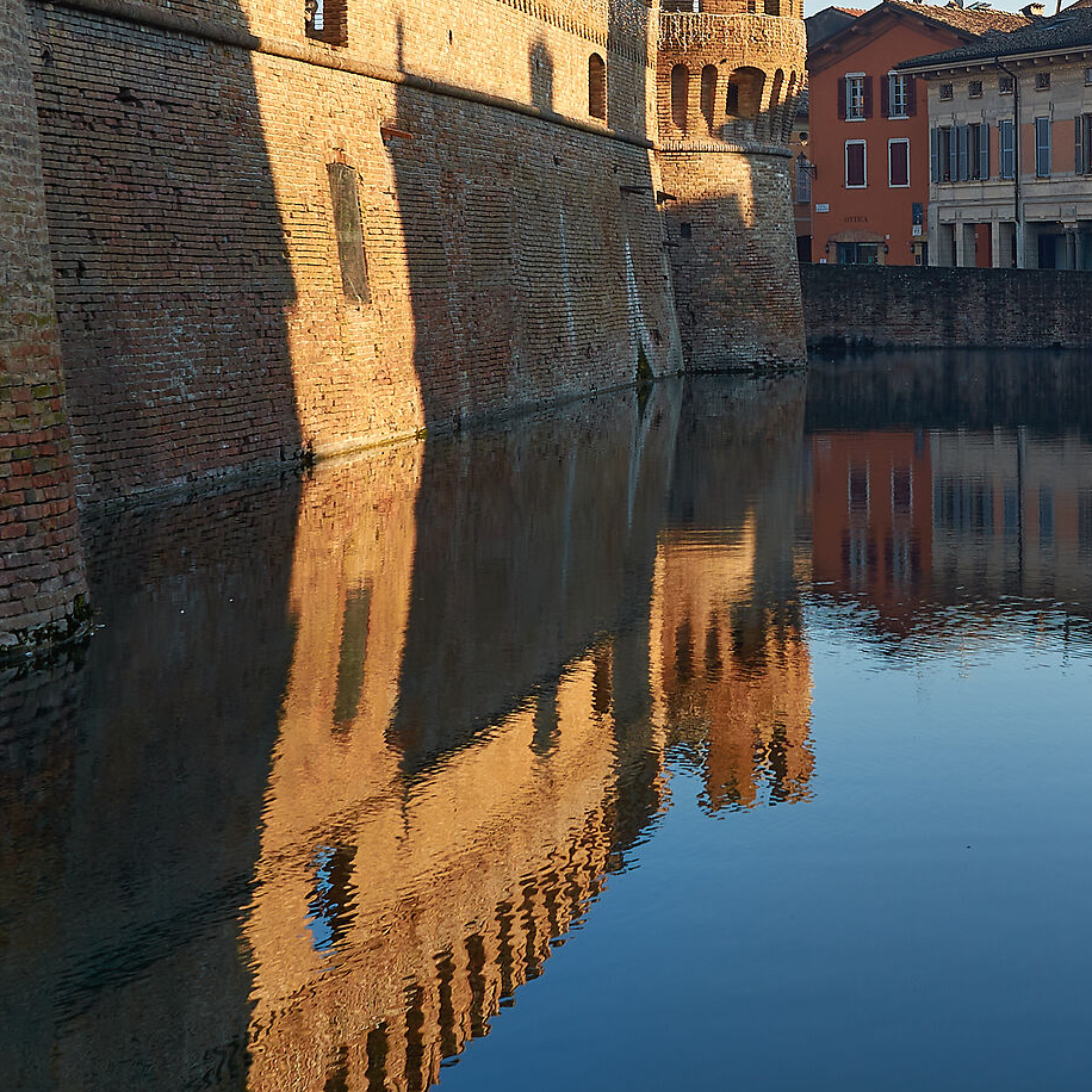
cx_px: 1046
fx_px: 2855
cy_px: 225
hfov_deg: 21.0
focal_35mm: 80
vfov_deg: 21.4
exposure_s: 1/125
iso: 100
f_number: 8
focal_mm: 24
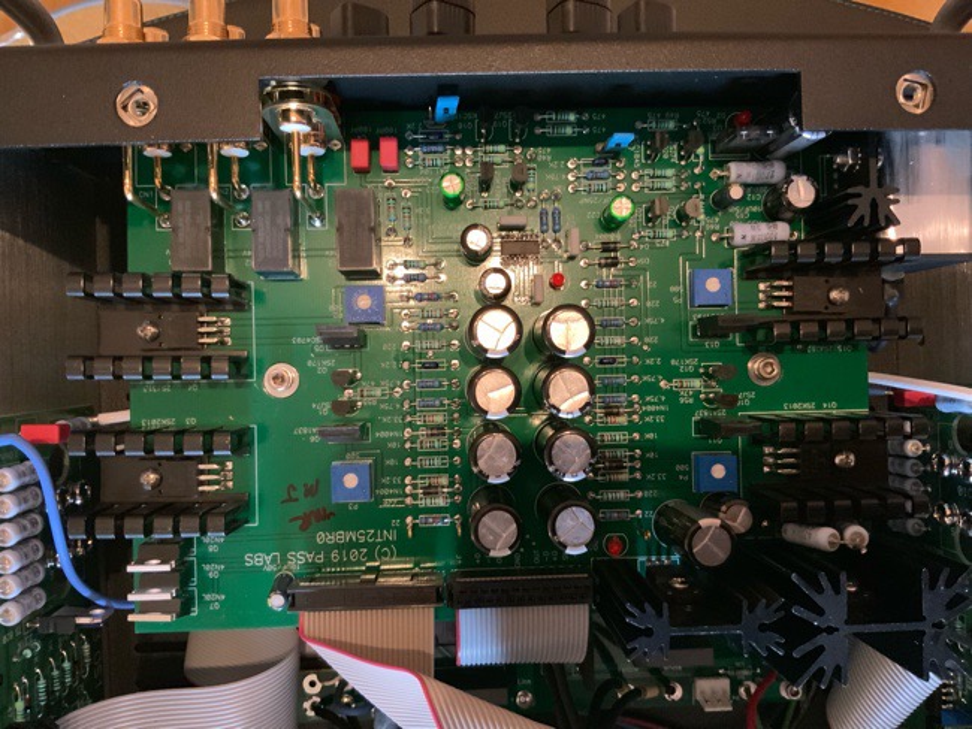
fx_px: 815
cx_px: 486
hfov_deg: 61.6
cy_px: 364
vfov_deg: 48.3
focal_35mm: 29
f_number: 1.8
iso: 400
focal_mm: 3
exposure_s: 1/25
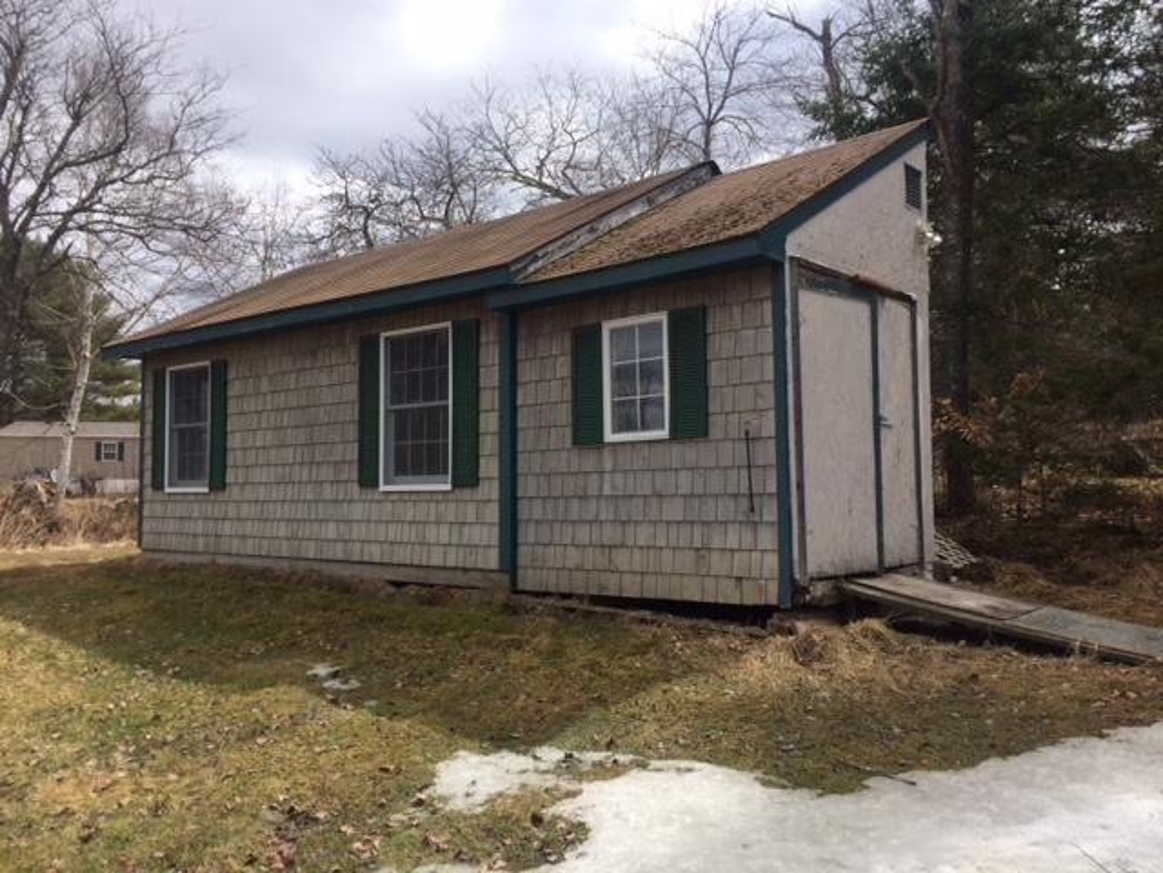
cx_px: 582
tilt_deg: -0.2
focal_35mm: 29
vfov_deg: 48.2
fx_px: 974
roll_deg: +0.1
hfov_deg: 61.7
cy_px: 436
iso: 32
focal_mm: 4.15
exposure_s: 1/2053
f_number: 2.2
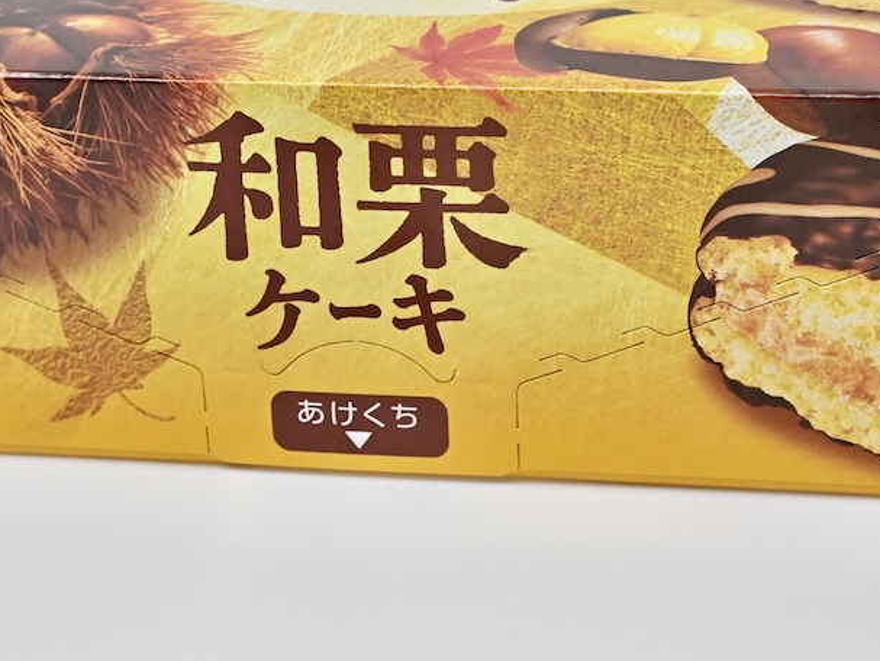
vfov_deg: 15.5
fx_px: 2417
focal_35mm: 95
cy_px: 185
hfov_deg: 20.6
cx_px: 490
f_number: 14
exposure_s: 1/250
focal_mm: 60
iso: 6400
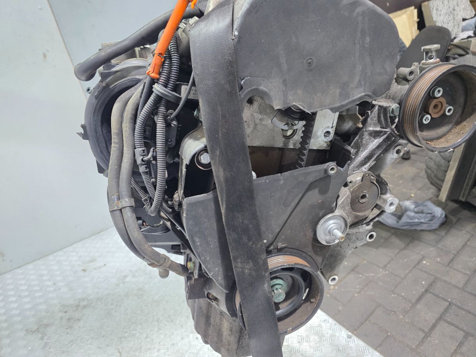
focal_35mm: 23
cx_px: 238
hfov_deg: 73.9
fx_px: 316
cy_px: 178
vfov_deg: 58.9
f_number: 1.7
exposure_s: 1/100
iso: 640
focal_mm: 6.3
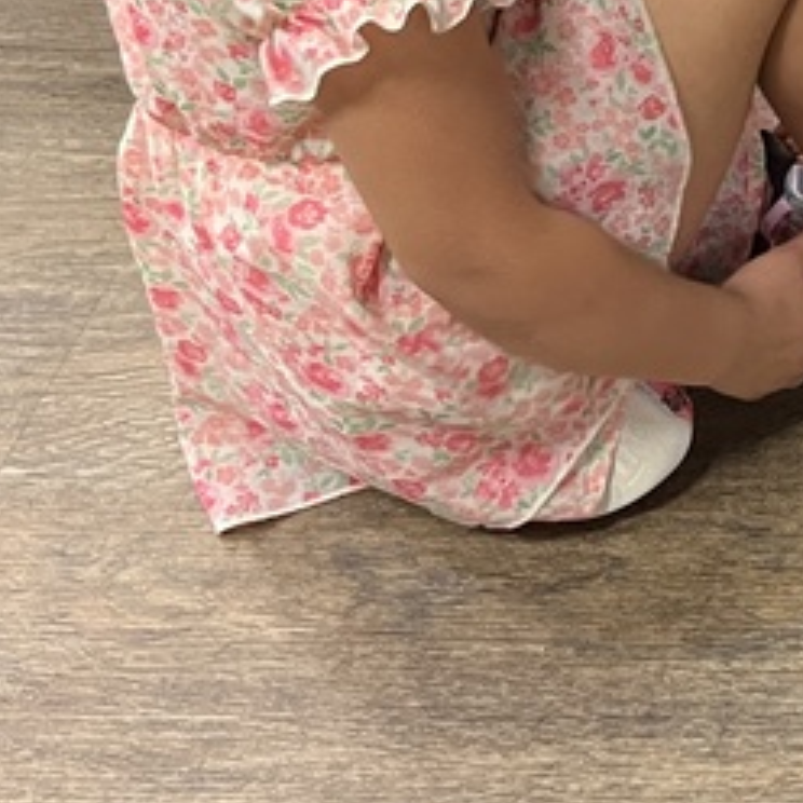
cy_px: -285
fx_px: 2493
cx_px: 1366
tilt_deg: -33.2
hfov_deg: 16.0
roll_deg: +1.2
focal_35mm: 95
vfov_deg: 17.1
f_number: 1.6
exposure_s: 1/60
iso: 200
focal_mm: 5.1
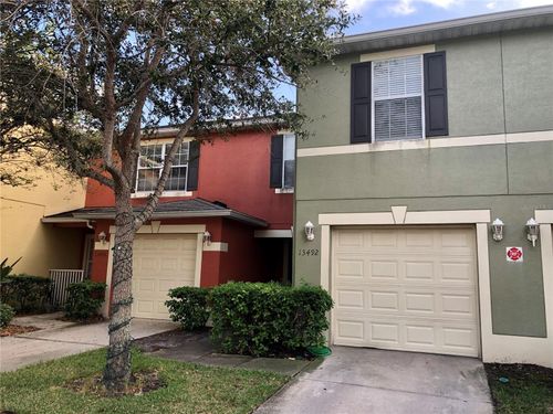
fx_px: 447
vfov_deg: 49.7
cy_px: 207
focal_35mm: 28
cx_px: 276
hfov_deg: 63.4
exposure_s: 1/138
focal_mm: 3.99
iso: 20
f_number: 1.8
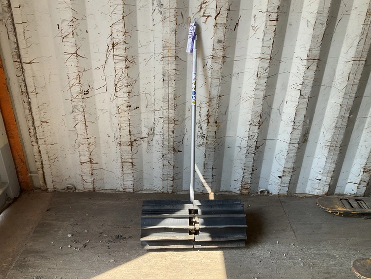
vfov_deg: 48.3
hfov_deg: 61.6
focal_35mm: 29
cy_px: 140
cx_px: 186
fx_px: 311
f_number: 1.8
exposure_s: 1/157
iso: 32
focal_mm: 3
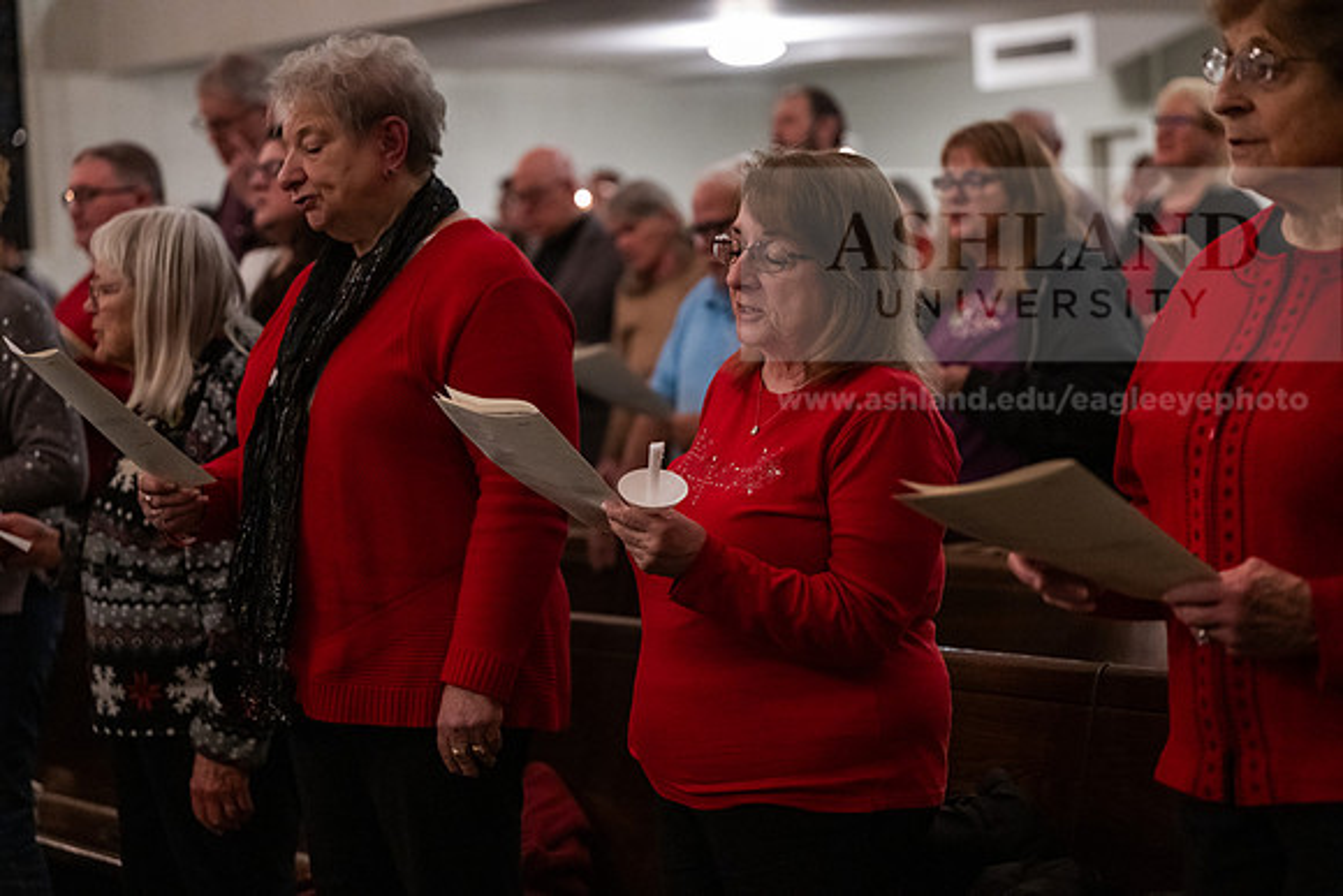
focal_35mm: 81
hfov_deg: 25.1
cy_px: 448
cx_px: 672
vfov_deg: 16.9
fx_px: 3022
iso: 6400
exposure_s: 1/160
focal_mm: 81
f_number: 2.8
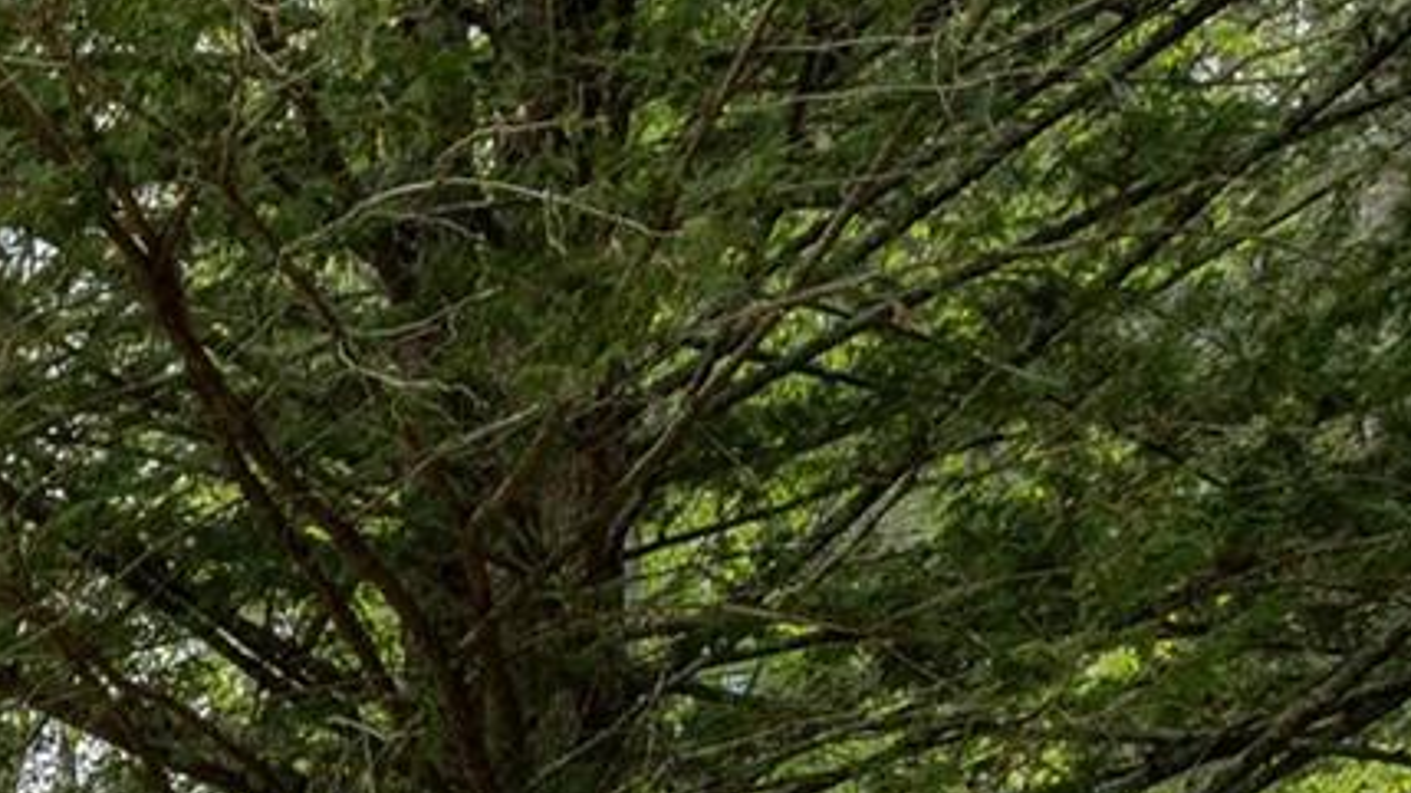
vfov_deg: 10.7
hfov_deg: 14.9
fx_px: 3553
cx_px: -1878
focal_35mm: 95
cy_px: 1956
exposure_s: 1/400
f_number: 7.1
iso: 250
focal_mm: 19
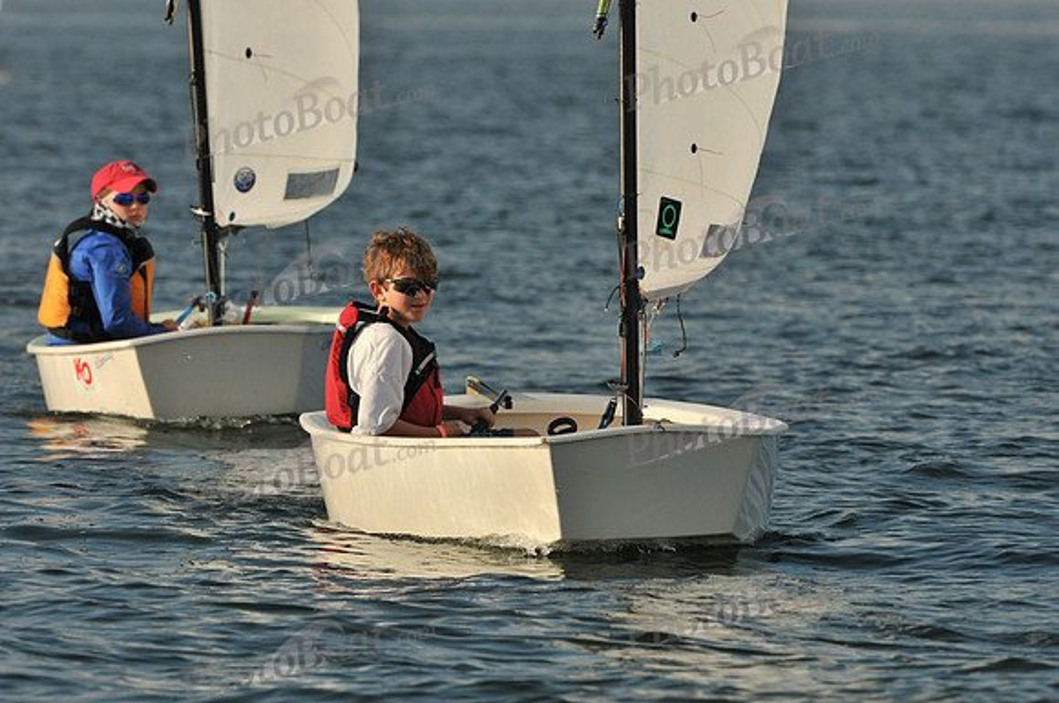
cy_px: 352
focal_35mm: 600
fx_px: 17625
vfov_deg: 2.3
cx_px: 530
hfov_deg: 3.4
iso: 200
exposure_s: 1/800
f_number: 9
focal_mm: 400
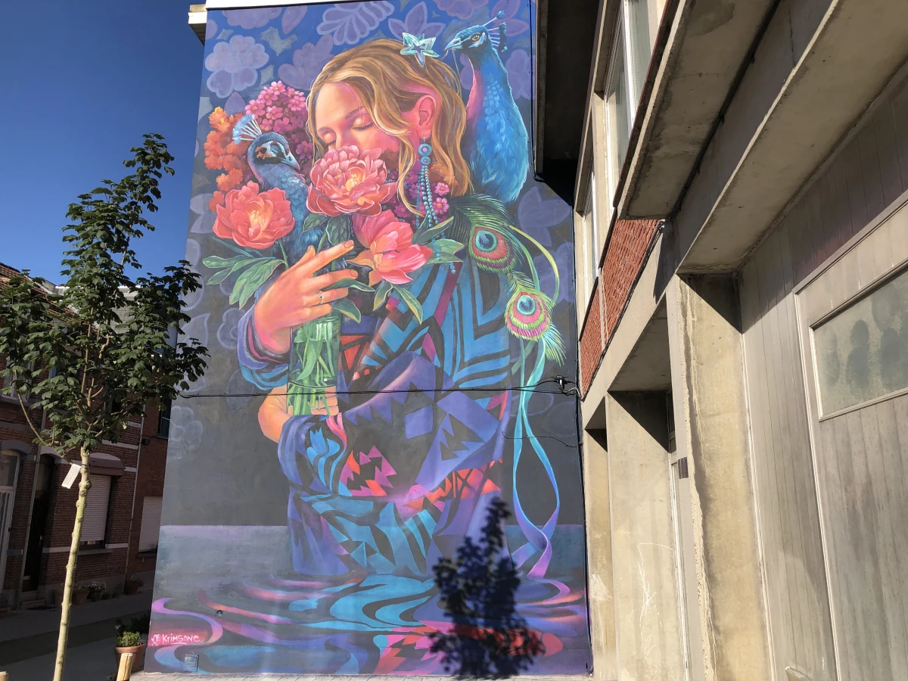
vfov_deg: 49.7
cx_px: 454
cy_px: 340
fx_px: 734
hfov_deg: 63.4
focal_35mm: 28
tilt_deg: +14.4
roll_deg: +1.1
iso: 20
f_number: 1.8
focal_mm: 4
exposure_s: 1/1845
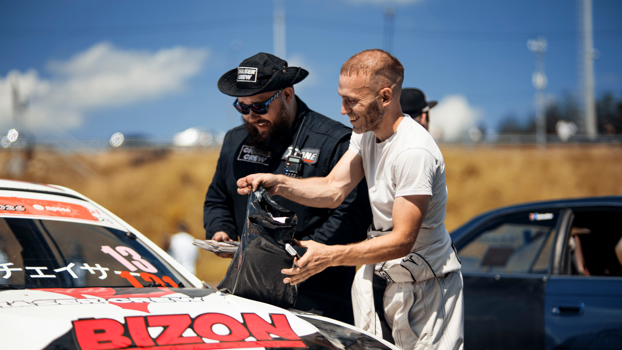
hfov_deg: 23.9
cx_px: 311
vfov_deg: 13.6
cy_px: 175
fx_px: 1469
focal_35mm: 89
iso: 100
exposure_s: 1/250
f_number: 1.8
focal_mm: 85
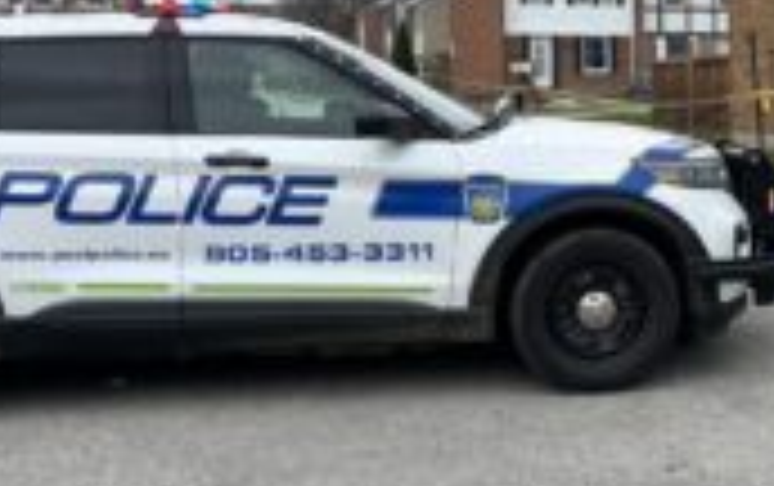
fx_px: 1521
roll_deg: +0.6
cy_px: 126
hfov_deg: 27.5
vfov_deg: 18.1
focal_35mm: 72
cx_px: 693
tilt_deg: +0.1
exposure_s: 1/1553
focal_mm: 5.7
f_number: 1.5
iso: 50
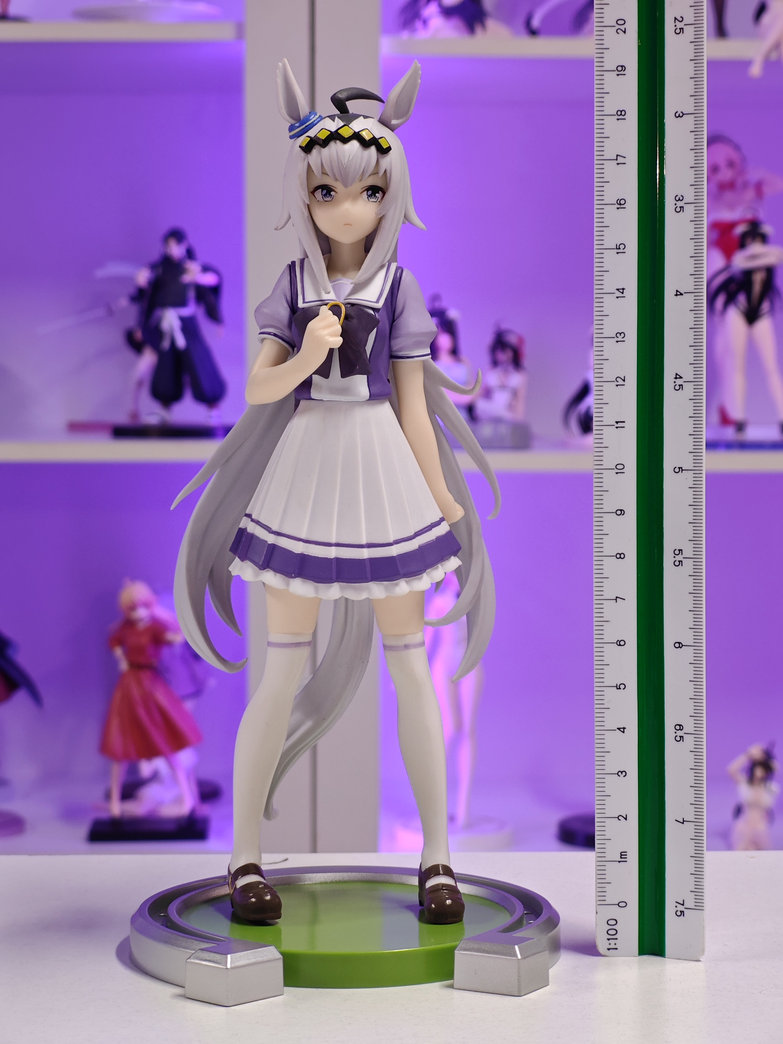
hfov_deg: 18.4
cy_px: 522
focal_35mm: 80
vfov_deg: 24.4
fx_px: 2413
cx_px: 392
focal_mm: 7.48
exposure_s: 1/19.5
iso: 400
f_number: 2.4
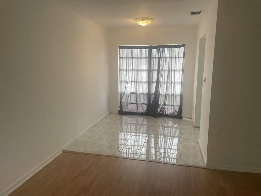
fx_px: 196
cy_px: 98
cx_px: 130
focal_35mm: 26
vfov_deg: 53.1
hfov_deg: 67.3
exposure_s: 1/60
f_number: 1.6
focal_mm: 4.2
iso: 80
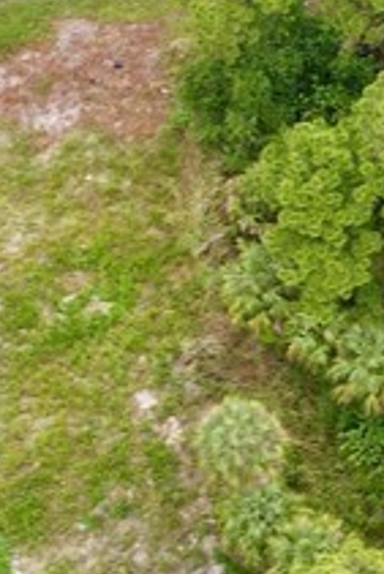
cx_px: 507
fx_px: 1933
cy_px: 321
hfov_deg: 11.1
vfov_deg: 16.9
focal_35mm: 121
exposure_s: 1/20
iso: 100
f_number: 2.8
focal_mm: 4.5
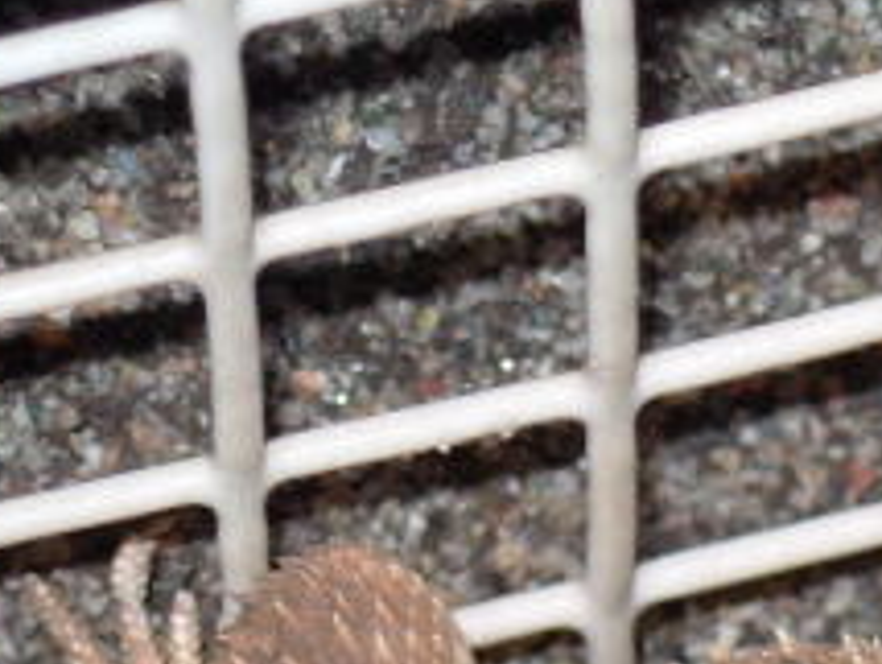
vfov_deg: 3.4
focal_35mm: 434
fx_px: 11071
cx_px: 1191
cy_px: 1064
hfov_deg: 4.5
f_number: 4.4
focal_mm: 21.8
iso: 50
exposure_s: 1/85.4
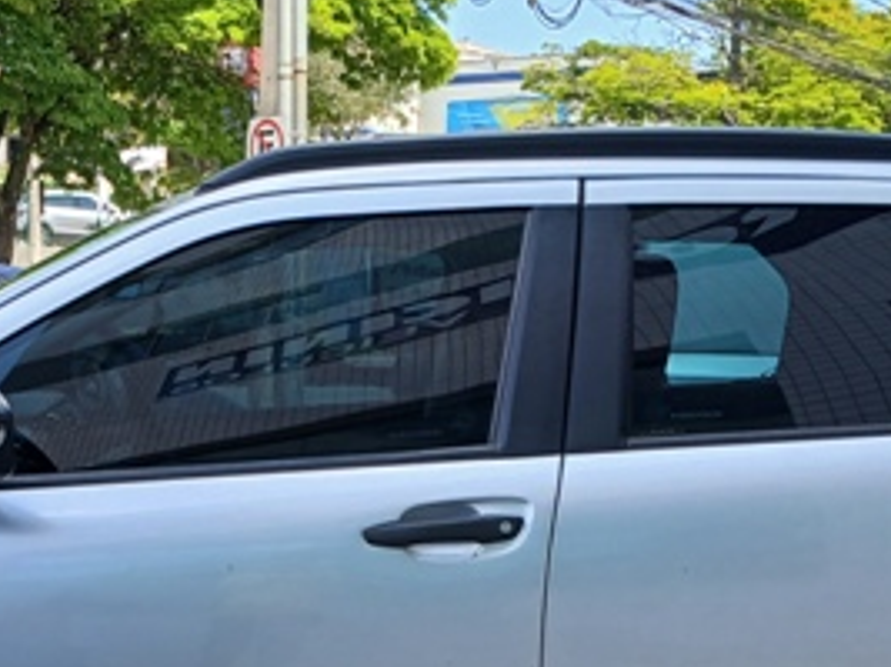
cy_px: 780
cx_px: 350
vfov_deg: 18.0
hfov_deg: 25.0
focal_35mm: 78
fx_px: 2007
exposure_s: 1/215
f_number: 1.8
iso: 20
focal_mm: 3.98
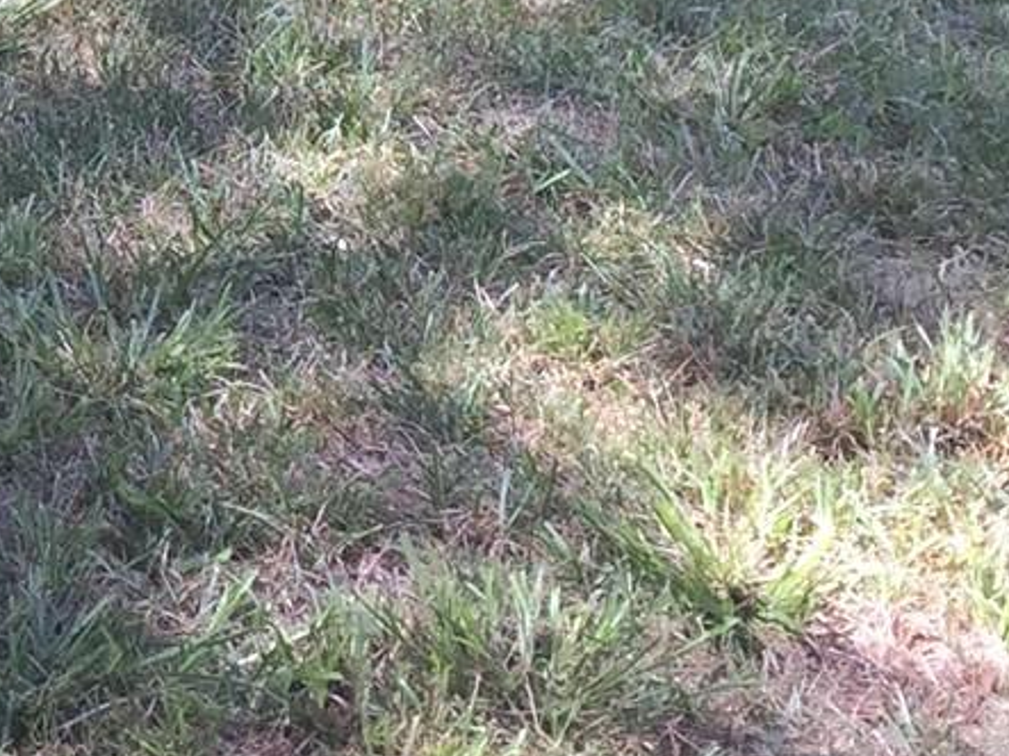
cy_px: -603
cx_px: -474
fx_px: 3905
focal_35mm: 134
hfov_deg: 13.9
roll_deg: -1.3
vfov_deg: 10.4
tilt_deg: -10.2
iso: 32
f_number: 2.2
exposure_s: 1/143
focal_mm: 4.15
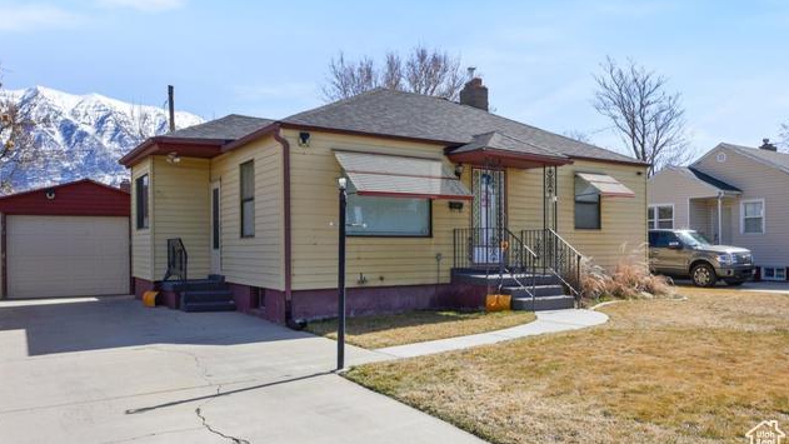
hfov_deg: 95.9
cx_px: 395
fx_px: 356
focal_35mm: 17
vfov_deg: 63.8
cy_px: 202
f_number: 8
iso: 200
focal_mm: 16
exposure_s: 1/640
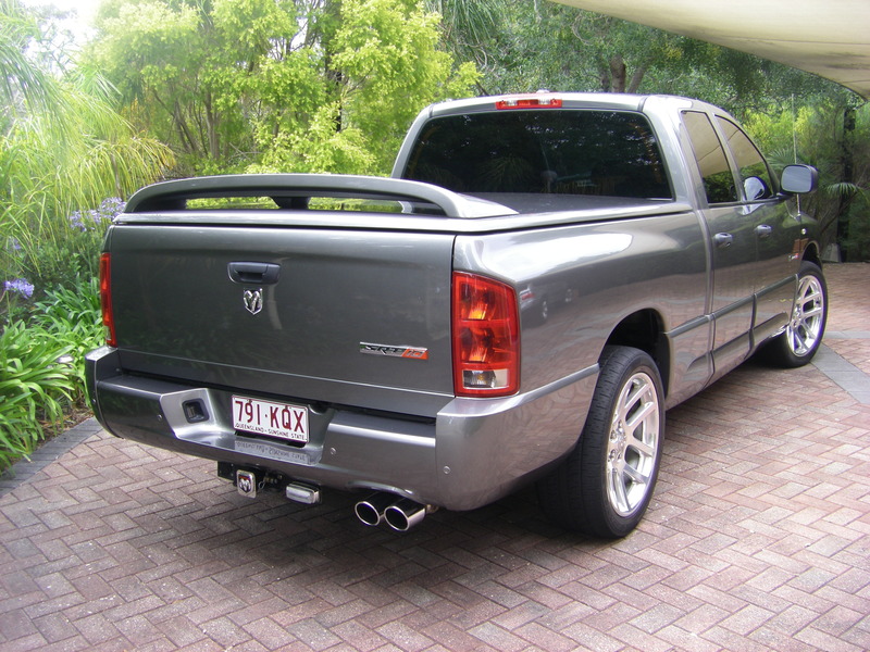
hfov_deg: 49.0
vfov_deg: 37.7
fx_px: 955
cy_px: 326
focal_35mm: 38
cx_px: 435
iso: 64
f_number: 3.5
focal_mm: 6.3
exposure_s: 1/80
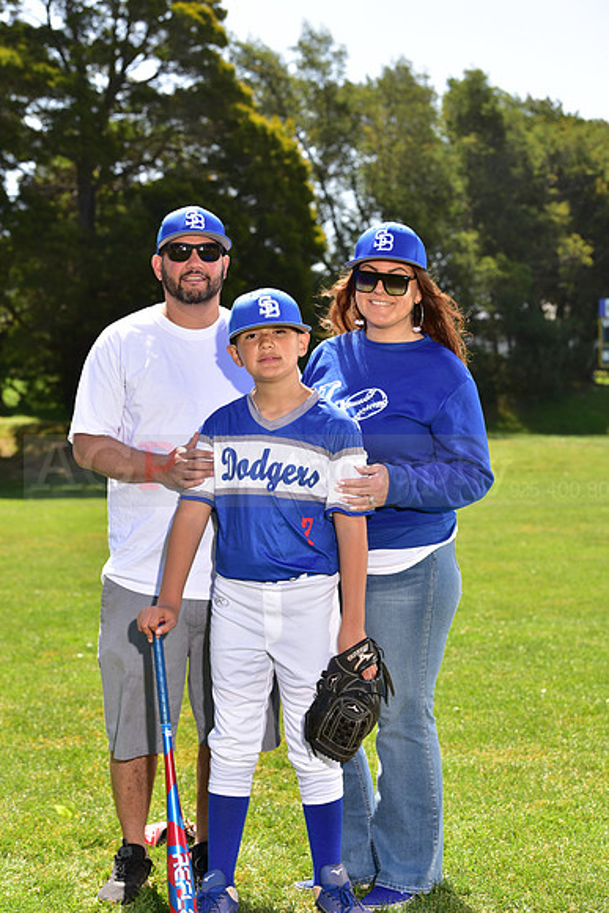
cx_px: 304
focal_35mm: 75
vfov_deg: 27.0
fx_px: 1902
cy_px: 456
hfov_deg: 18.2
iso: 80
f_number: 5.6
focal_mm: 75
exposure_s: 1/200
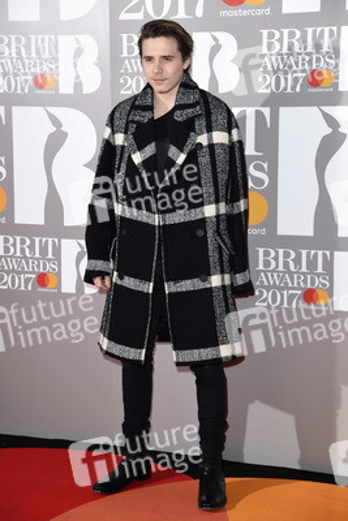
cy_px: 260
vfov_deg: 26.0
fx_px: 1130
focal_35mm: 78
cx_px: 174
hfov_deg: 17.5
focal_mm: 78
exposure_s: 1/250
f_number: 5.6
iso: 400
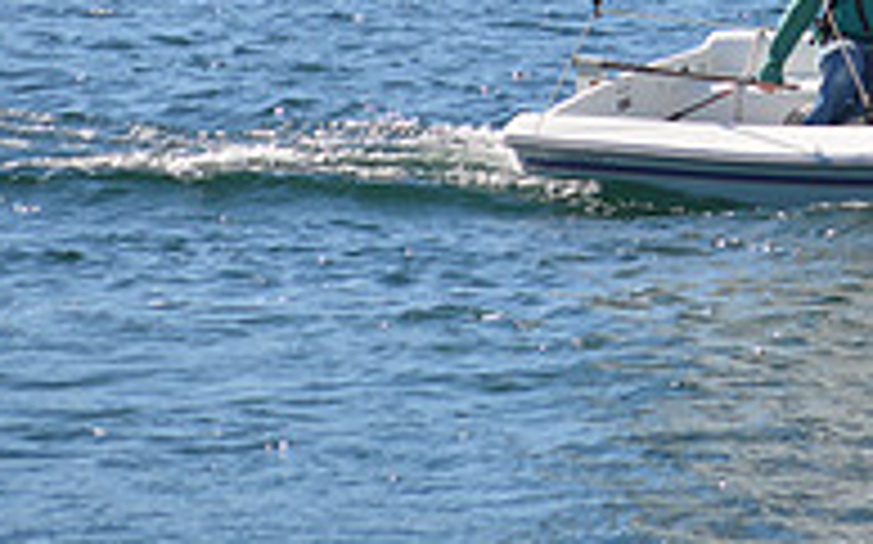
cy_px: -234
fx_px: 14636
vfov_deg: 2.1
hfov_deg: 3.4
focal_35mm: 616
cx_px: 738
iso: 100
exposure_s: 1/640
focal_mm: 135
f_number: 6.3
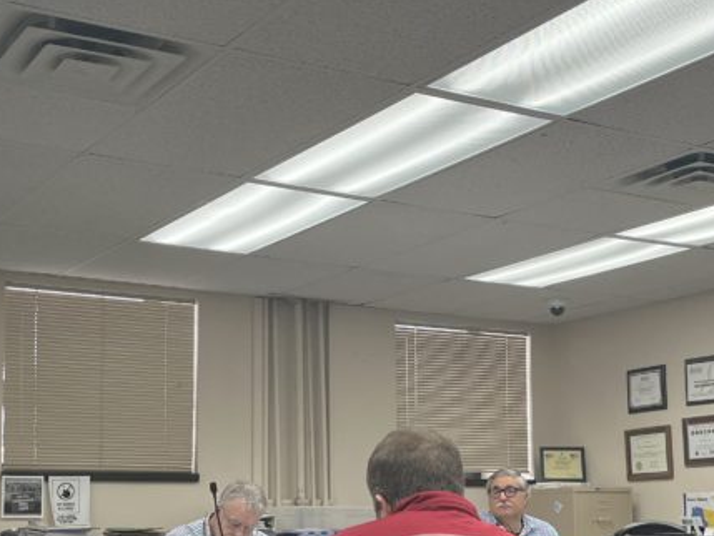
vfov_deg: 23.5
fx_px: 1279
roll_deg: +0.8
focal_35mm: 62
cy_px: 391
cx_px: 428
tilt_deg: +5.7
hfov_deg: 31.1
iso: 64
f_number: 1.6
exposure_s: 1/138
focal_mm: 5.1
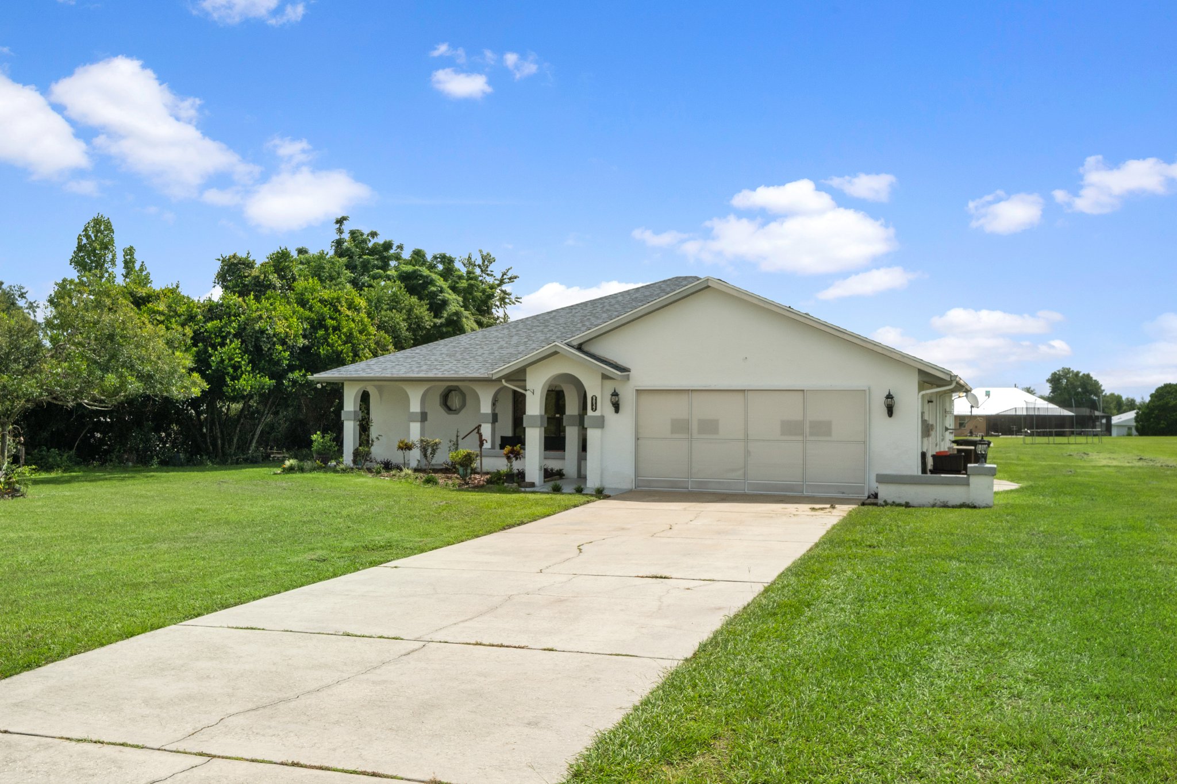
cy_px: 392
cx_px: 588
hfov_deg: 57.2
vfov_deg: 40.0
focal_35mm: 33
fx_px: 1079
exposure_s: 1/400
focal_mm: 22
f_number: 8
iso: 320
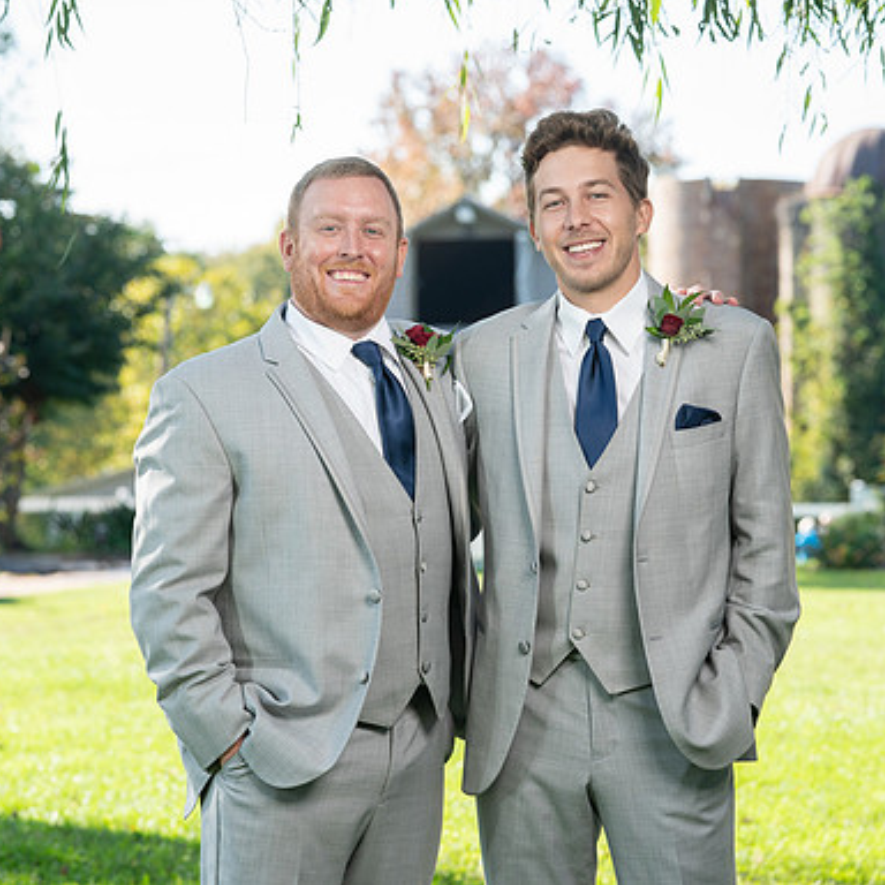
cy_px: 475
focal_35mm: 148
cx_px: 399
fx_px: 4281
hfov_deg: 11.8
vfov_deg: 11.8
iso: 200
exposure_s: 1/200
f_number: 5.6
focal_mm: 107
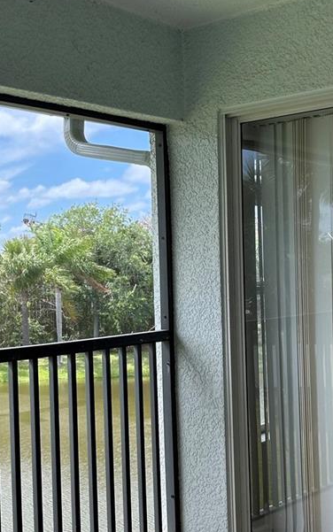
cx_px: 158
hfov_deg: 23.6
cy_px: 295
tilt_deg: -1.6
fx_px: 798
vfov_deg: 36.8
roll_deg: +1.1
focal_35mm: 55
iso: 50
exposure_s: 1/965
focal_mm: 5.7
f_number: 1.5
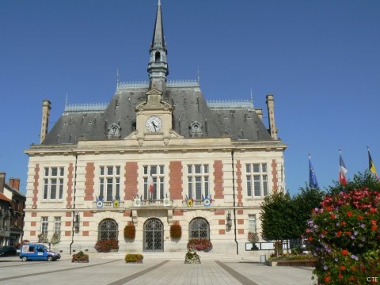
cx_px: 190
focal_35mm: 36
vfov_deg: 39.7
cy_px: 142
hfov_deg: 51.4
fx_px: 395
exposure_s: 1/640
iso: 80
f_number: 8
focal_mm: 6
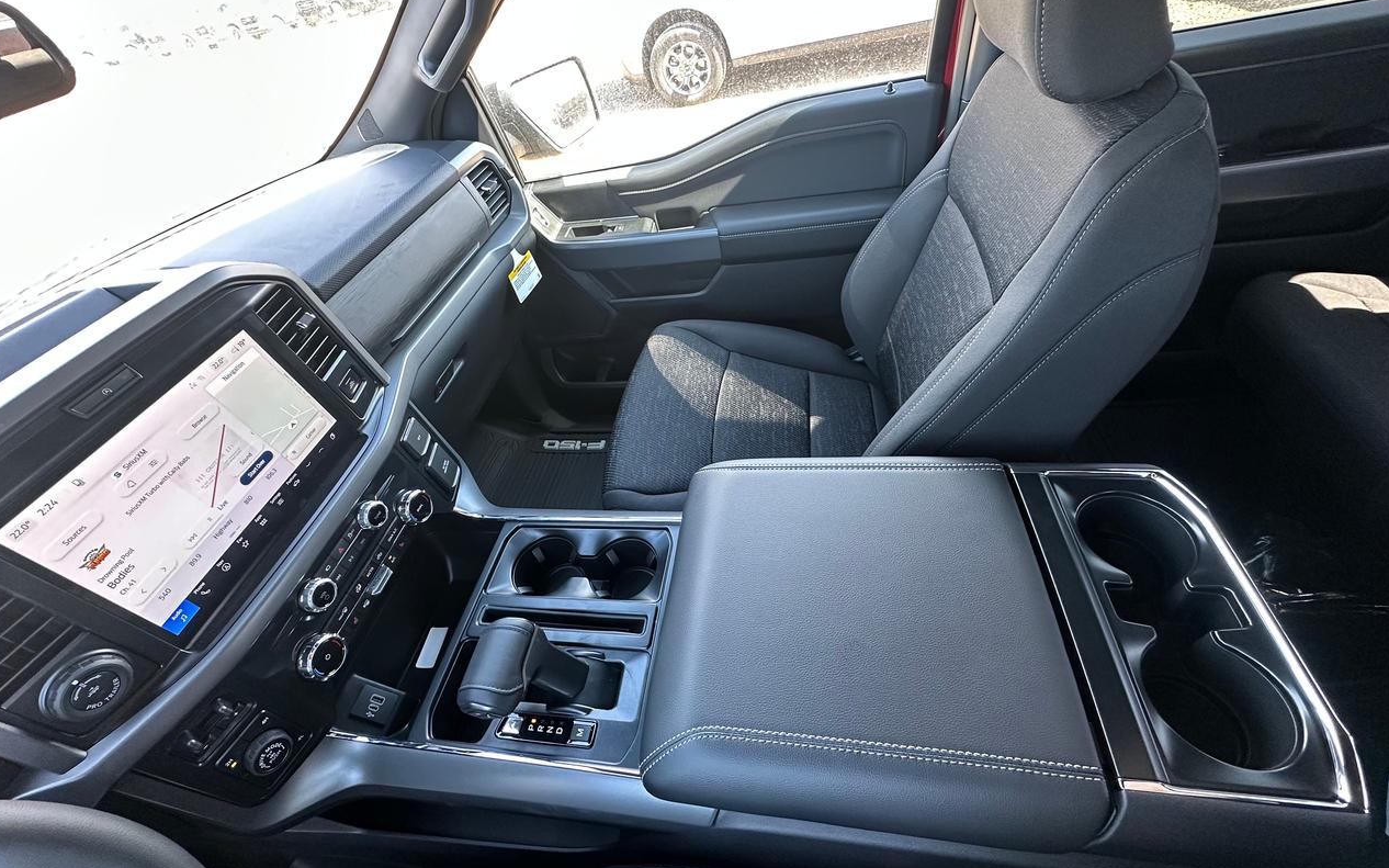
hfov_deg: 101.5
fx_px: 568
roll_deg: +14.8
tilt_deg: -41.0
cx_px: 690
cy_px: 380
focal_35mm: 15
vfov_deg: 74.5
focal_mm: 2.22
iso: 250
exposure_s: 1/99
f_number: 2.2
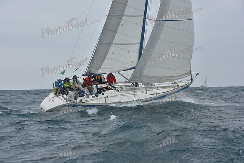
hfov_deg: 28.8
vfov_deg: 19.5
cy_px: 82
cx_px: 122
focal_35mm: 70
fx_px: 475
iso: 250
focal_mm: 70
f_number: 8
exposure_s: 1/800
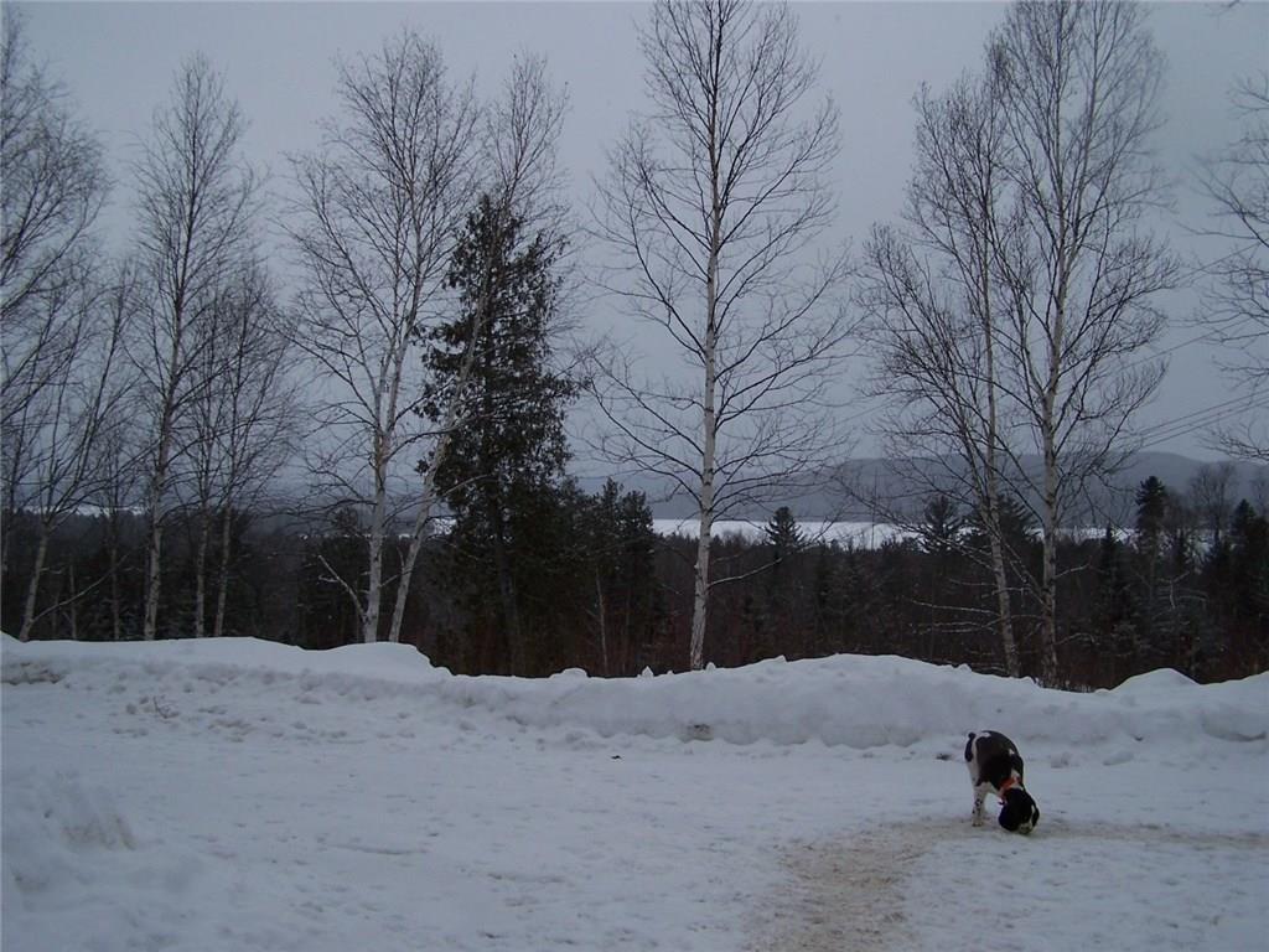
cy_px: 476
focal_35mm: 38
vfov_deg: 37.7
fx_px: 1393
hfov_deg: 49.0
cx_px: 634
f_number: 2.8
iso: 80
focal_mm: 6.3
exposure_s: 1/800
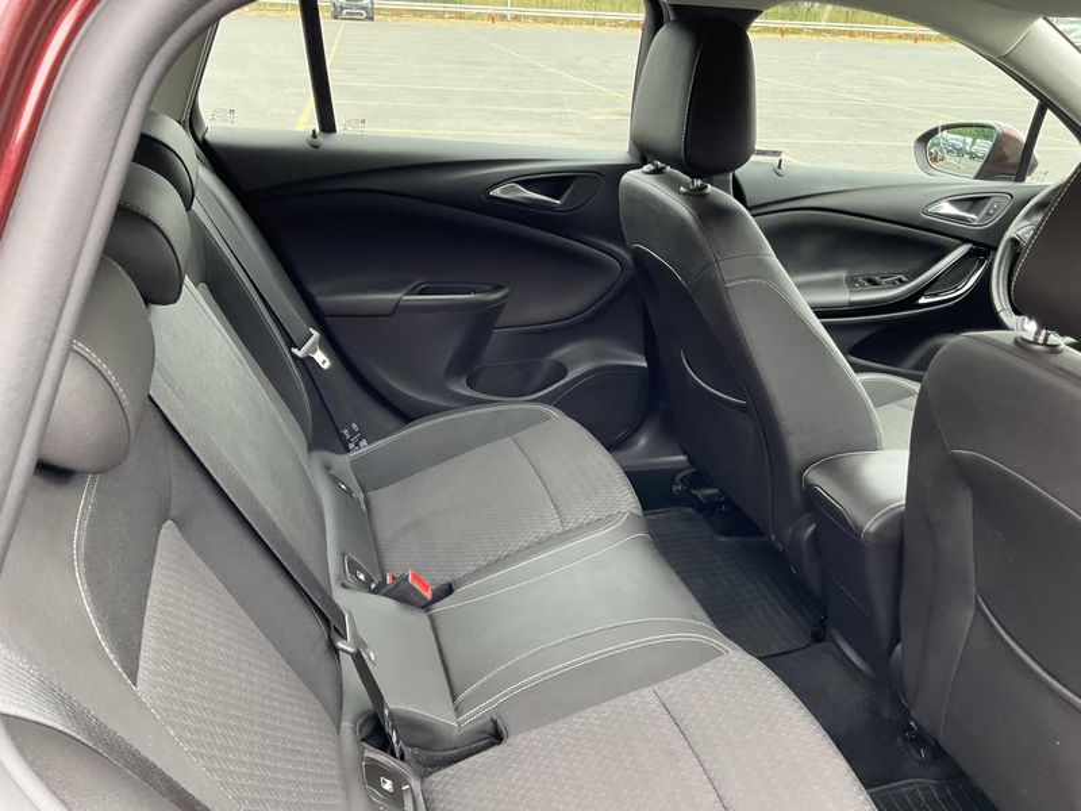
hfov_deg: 61.7
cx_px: 540
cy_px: 406
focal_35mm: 29
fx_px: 906
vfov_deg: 48.2
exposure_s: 1/117
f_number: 1.8
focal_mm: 3
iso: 64
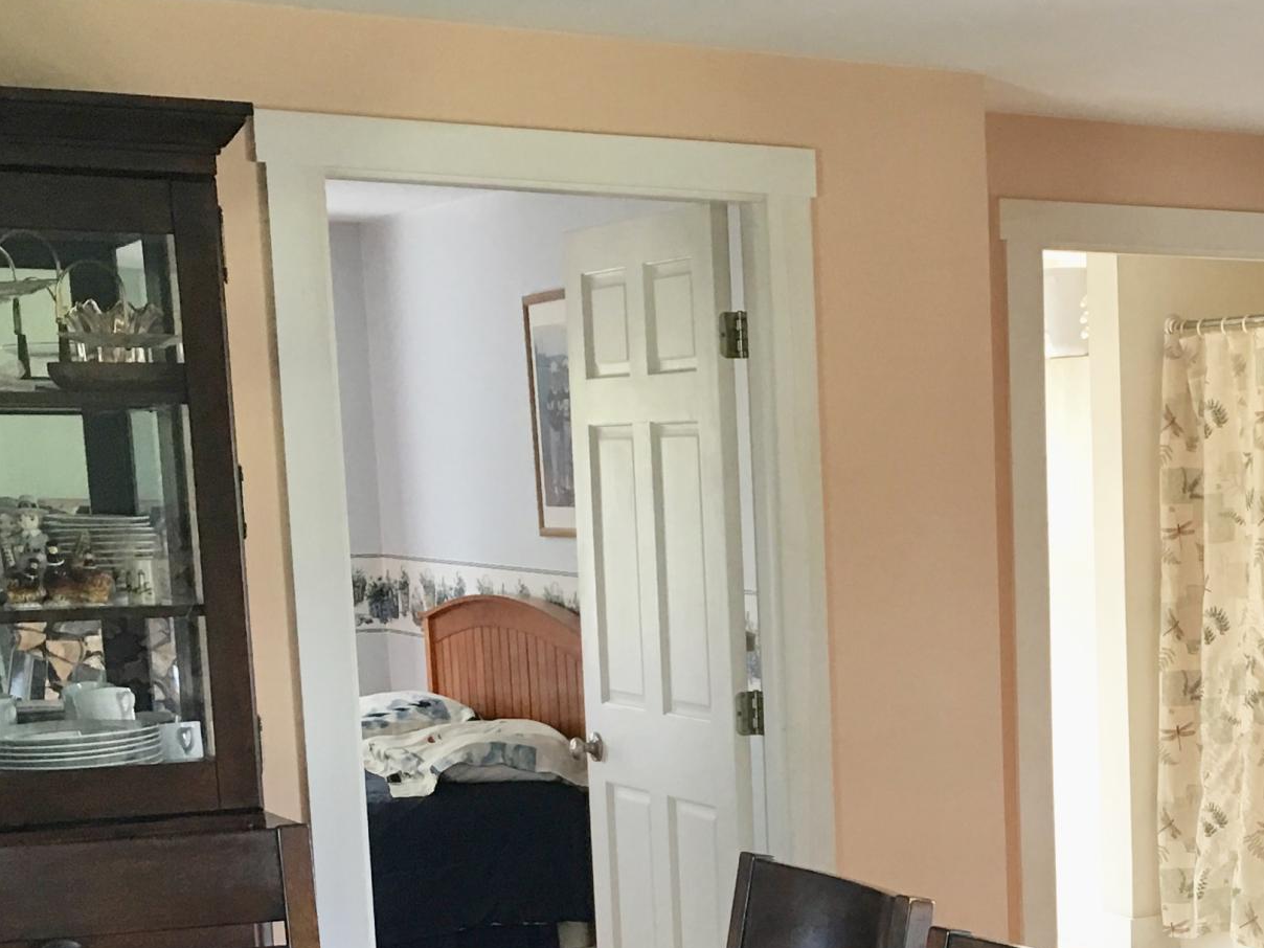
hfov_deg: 25.3
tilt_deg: -9.4
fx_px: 2629
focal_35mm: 72
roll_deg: -0.2
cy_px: 934
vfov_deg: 19.9
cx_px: 1351
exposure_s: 1/15
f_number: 2.2
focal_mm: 4.15
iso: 32
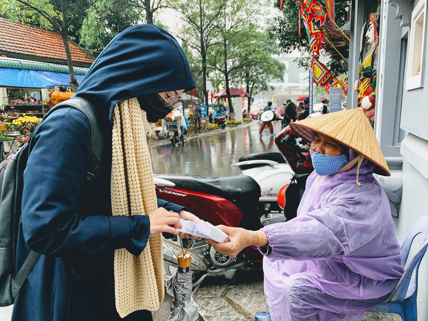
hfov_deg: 67.3
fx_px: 321
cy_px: 160
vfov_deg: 53.1
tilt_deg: -11.5
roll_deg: +2.0
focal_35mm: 26
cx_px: 214
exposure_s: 1/121
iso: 80
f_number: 1.8
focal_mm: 4.25
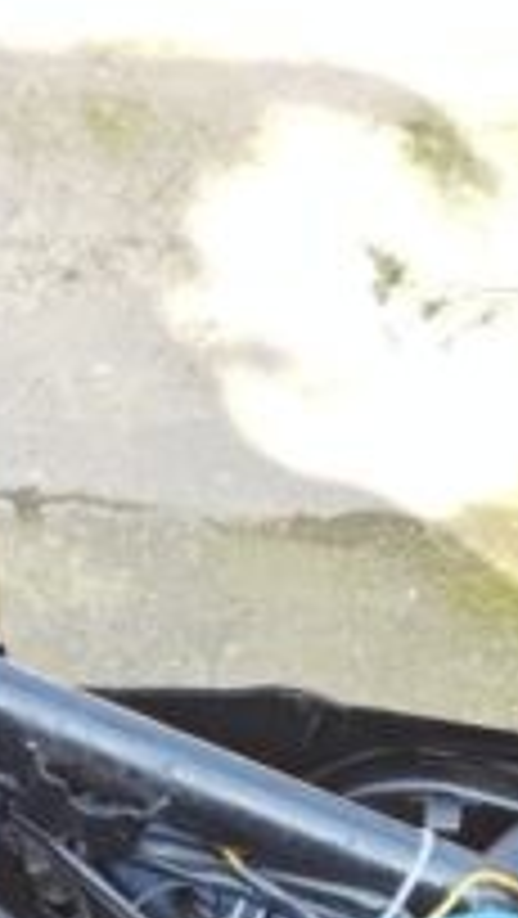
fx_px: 2803
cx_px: 86
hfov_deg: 10.5
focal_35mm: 115
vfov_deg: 17.4
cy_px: 1210
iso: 150
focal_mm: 4.27
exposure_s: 1/100
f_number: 1.8
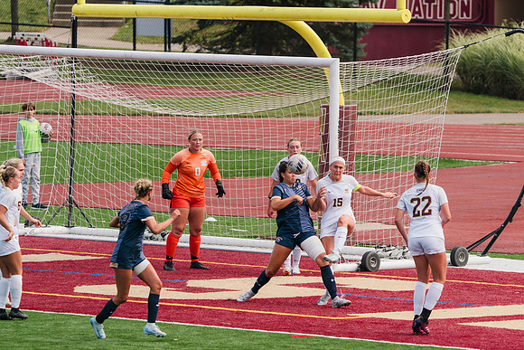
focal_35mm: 391
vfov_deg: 3.5
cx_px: 318
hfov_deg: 5.3
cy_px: 175
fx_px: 5691
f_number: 6.3
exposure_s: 1/1600
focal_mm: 318
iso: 500
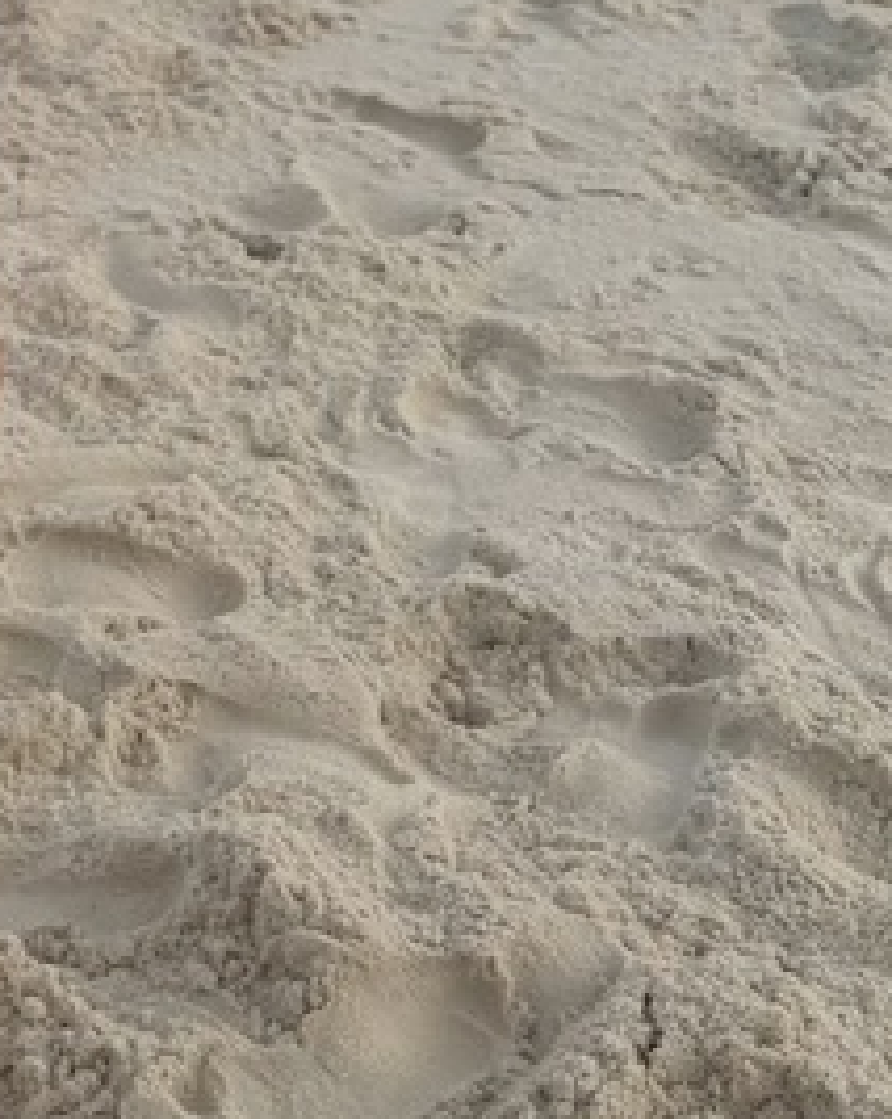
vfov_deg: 18.2
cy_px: -700
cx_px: -431
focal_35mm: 90
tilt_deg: -11.3
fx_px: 2975
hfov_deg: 15.7
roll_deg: -0.6
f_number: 1.78
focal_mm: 6.76
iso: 80
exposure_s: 1/3953
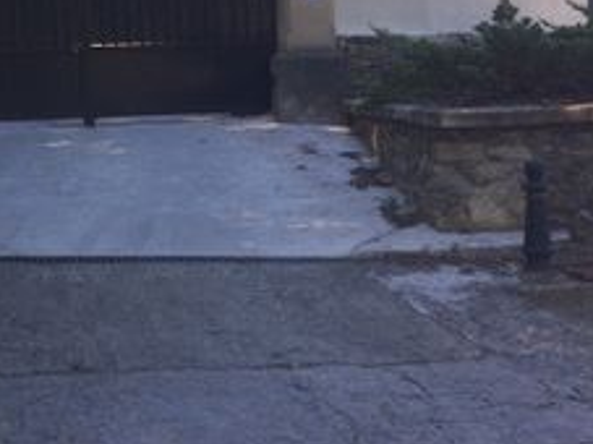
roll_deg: +0.8
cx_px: 89
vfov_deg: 17.8
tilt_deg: -3.0
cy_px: 73
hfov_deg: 23.4
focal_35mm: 82
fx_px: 1404
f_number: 2.4
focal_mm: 3.3
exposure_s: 1/195
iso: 25
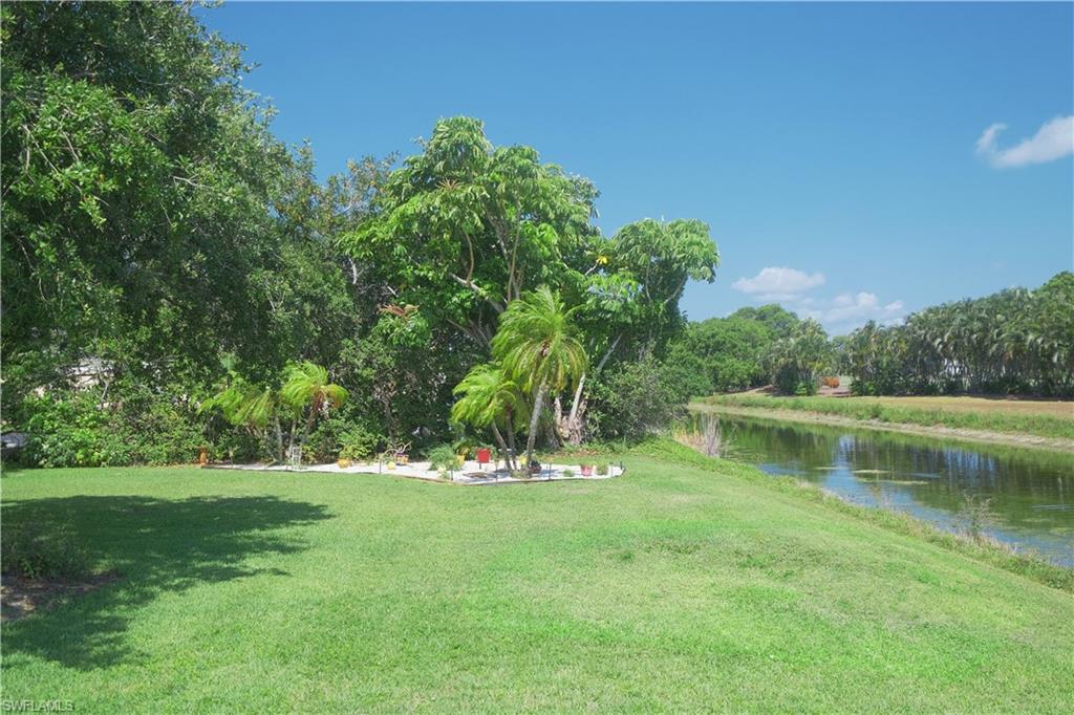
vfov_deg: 36.8
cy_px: 358
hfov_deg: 53.1
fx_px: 1074
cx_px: 537
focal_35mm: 36
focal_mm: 24
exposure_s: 1/2000
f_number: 4
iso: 1000
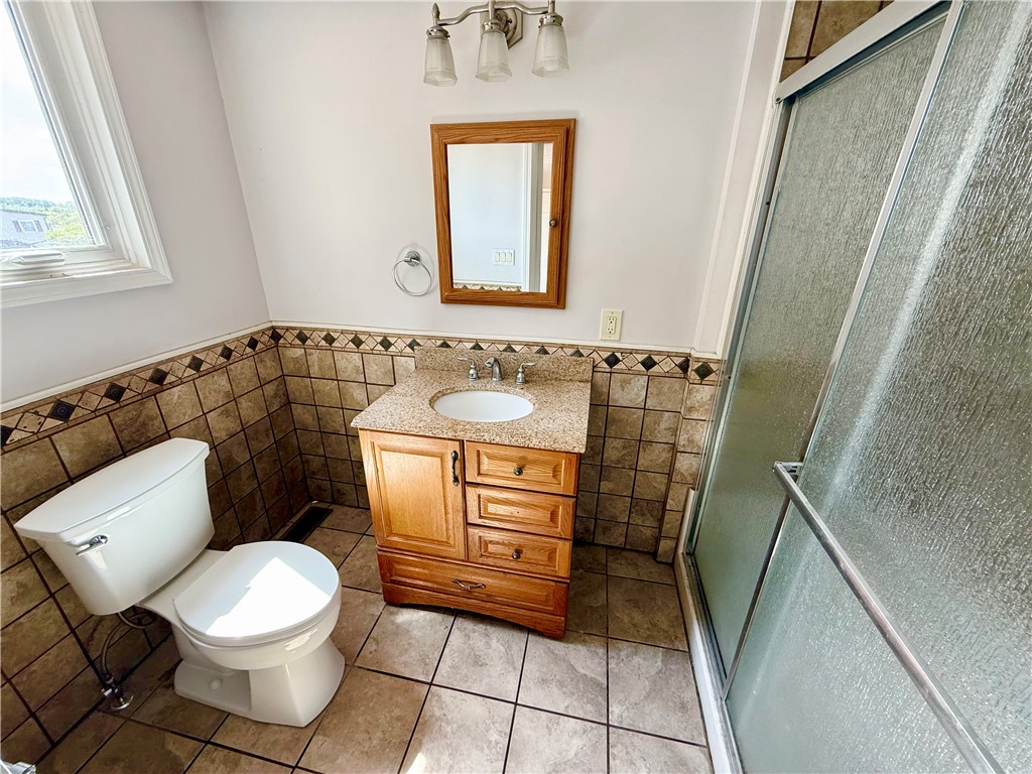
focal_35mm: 14
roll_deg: -0.6
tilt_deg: -21.1
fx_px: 417
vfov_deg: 85.7
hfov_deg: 102.1
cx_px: 516
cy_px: 387
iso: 200
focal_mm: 2.22
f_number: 2.2
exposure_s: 1/99
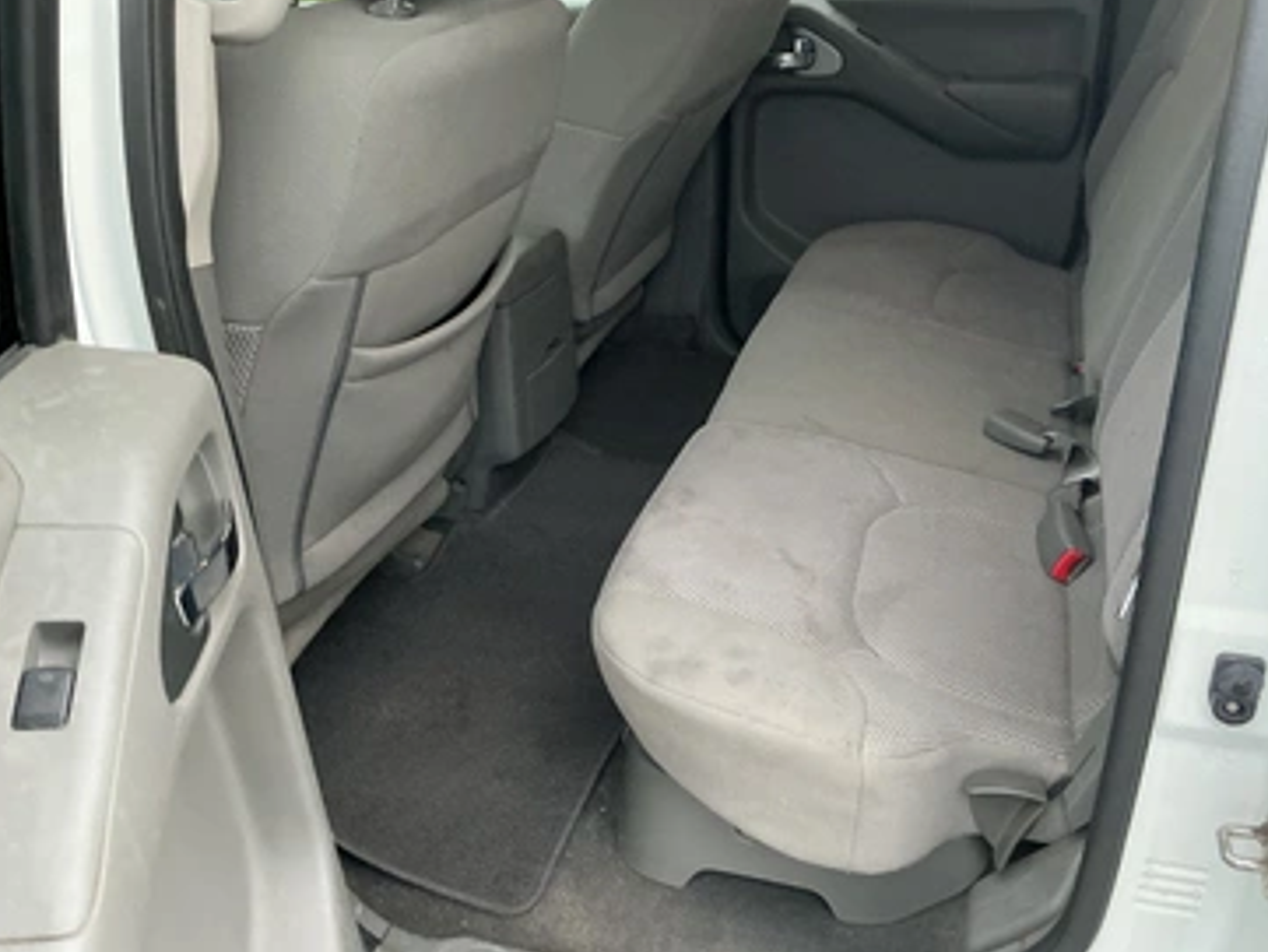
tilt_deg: -28.9
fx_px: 1136
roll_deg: +0.1
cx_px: 653
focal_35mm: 31
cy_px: 443
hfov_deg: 58.3
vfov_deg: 45.4
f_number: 1.8
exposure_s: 1/60
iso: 200
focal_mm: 3
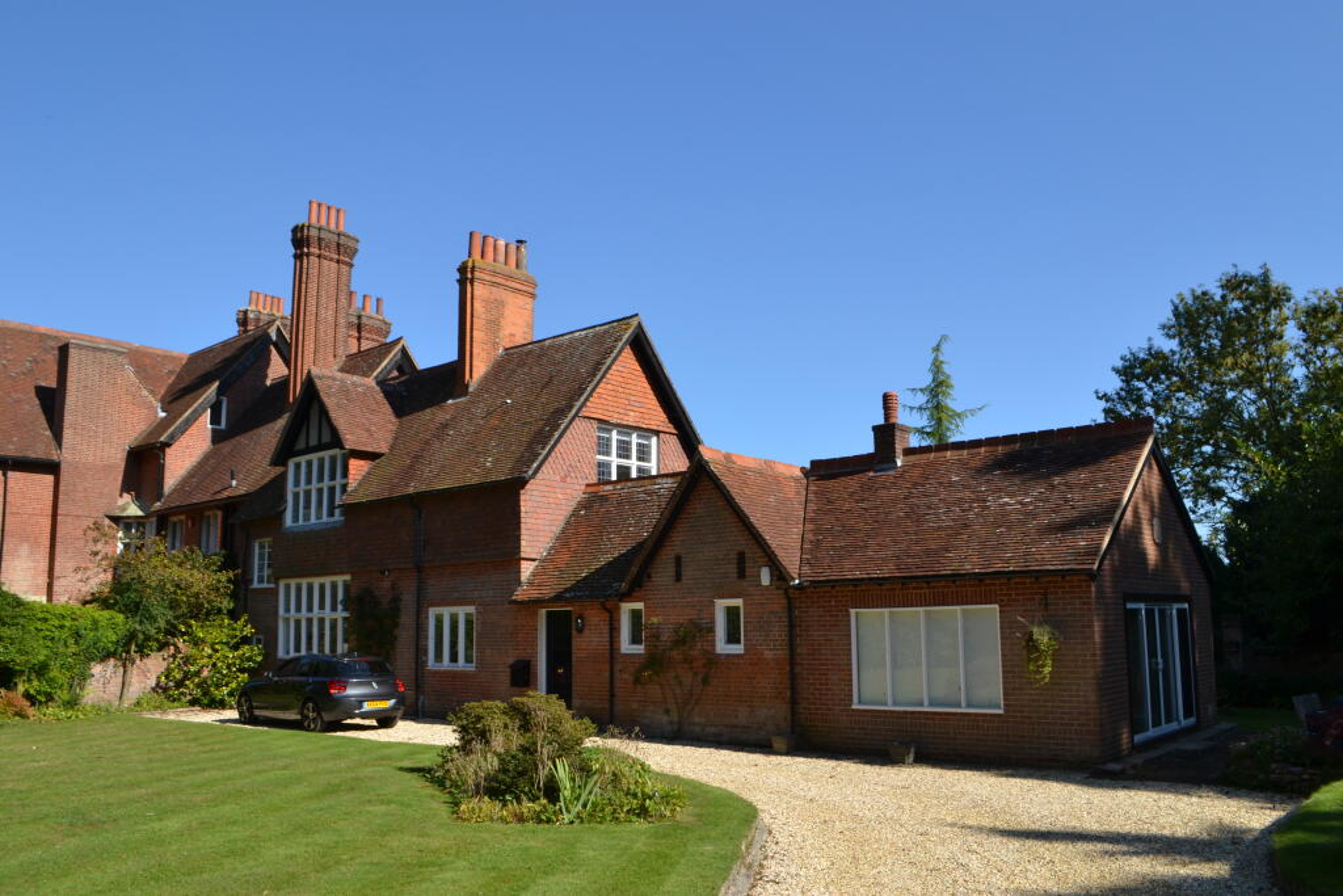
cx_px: 672
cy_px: 448
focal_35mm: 27
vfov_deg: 47.9
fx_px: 1007
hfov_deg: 67.4
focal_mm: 18
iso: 200
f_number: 10
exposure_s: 1/200
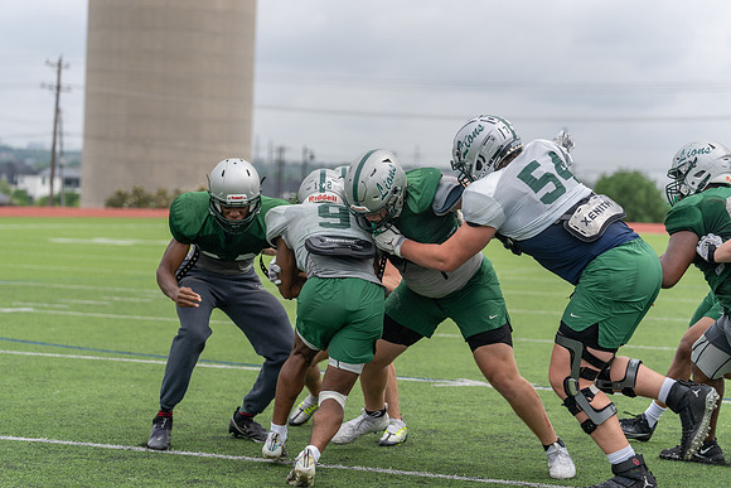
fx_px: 2193
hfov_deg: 18.9
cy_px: 244
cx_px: 366
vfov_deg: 12.7
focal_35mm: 108
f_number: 4
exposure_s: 1/1250
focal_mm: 108
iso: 250
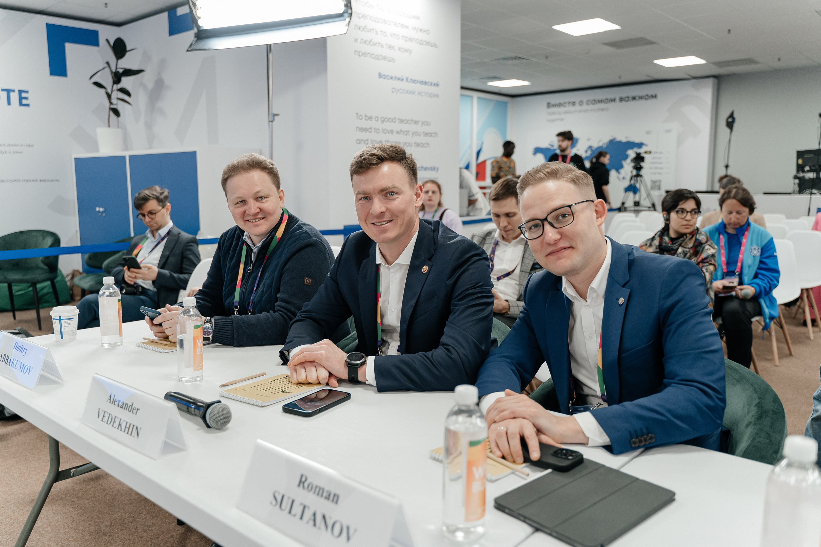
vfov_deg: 46.0
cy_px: 274
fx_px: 644
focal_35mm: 28
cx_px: 410
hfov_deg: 65.0
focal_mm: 28
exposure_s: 1/160
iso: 1600
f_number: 2.8
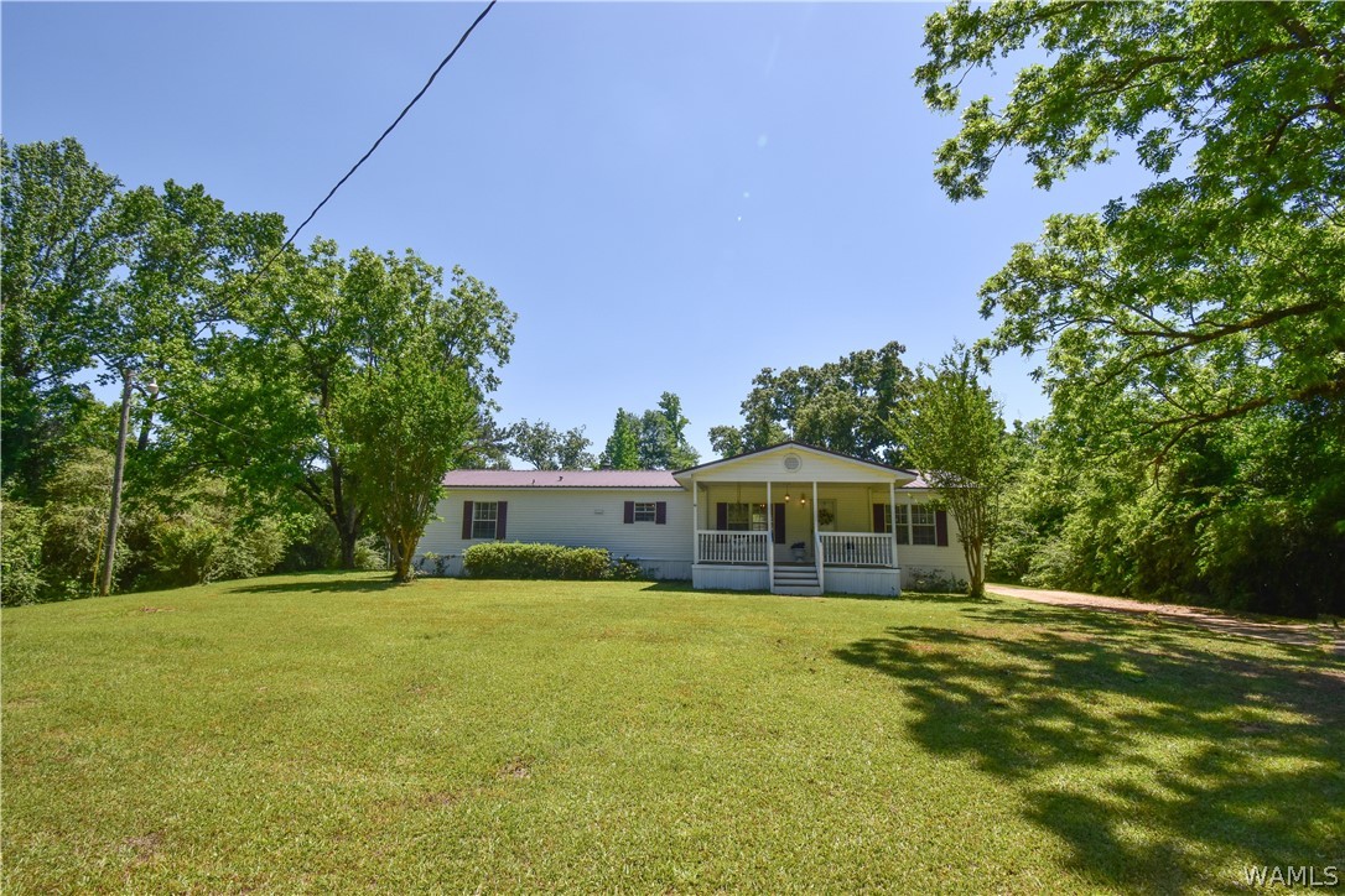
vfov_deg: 77.3
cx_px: 672
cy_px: 448
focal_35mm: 15
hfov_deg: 100.4
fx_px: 560
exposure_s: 1/500
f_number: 11
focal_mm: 10
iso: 400
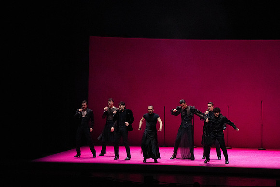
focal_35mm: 150
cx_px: 140
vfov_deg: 9.2
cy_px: 94
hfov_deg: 13.7
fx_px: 1167
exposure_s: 1/400
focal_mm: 150
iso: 25600
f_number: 9
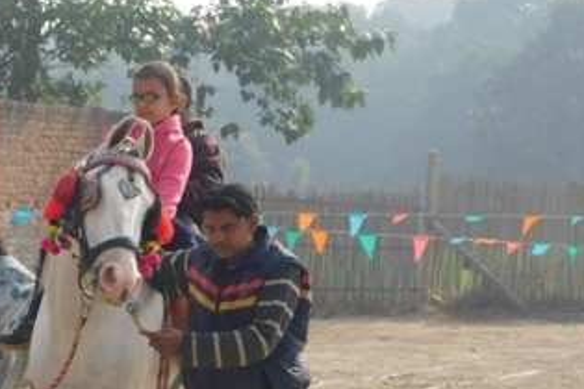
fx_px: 2741
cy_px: 285
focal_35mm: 169
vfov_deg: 8.1
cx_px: 102
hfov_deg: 12.1
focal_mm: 14.2
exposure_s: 1/500
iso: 125
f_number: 4.4
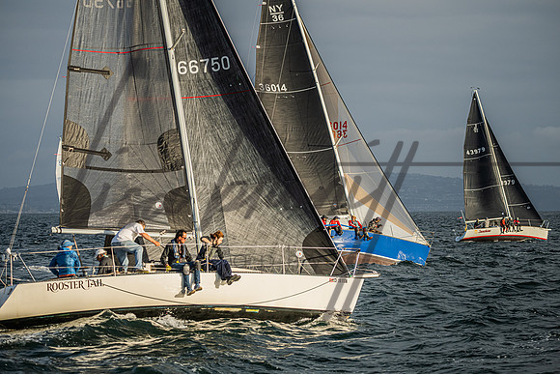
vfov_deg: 9.4
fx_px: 2271
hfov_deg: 14.1
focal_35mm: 146
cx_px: 280
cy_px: 187
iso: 400
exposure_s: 1/3200
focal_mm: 140
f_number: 4.8
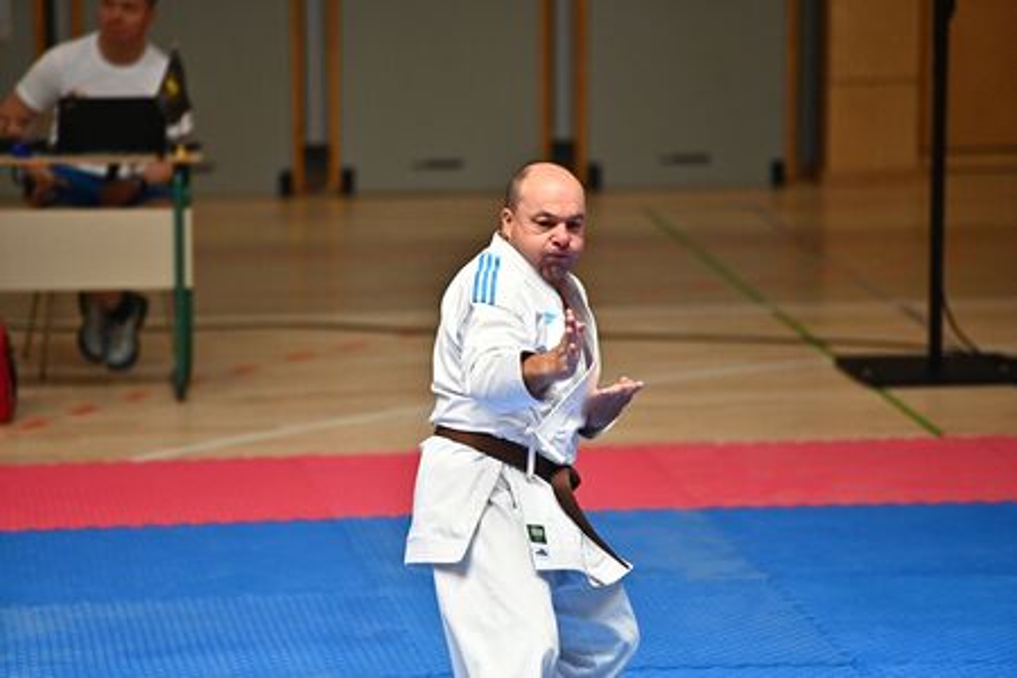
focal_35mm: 200
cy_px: 339
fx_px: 5650
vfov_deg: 6.9
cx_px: 508
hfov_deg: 10.3
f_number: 2.8
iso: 2000
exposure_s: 1/5000
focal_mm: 200
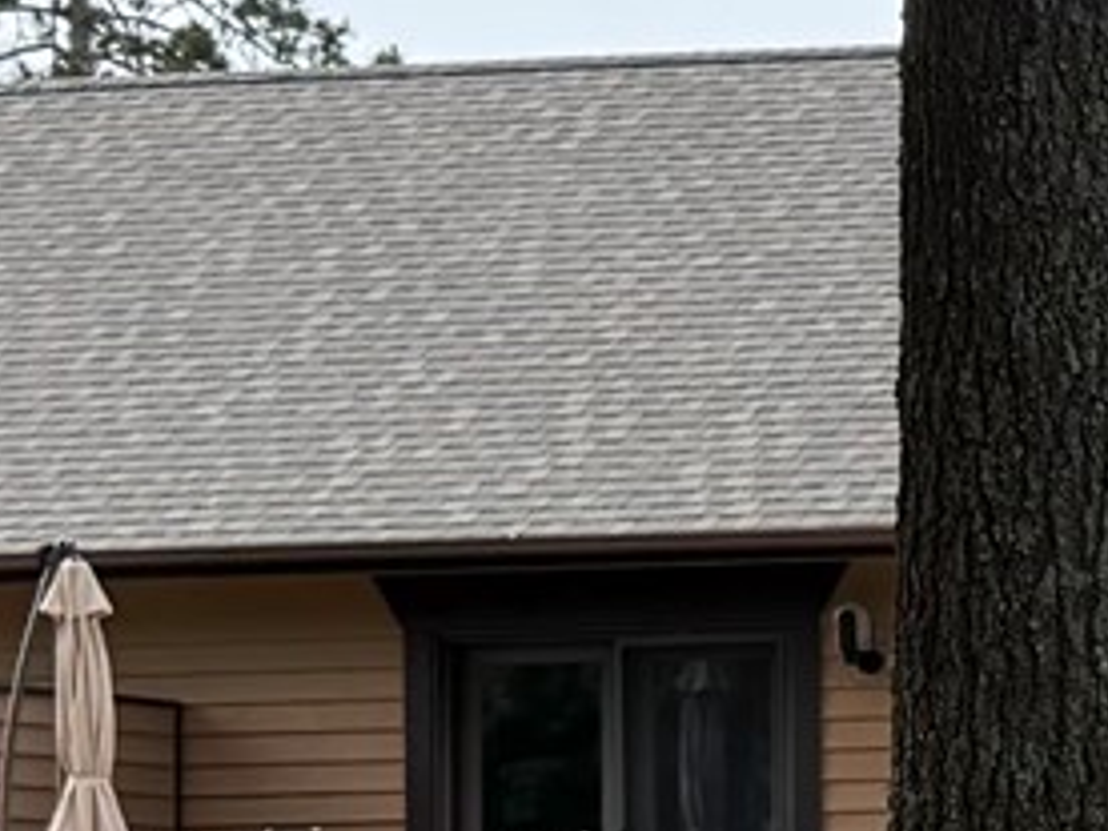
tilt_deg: +0.3
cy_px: 923
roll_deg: +1.2
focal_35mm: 178
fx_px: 5697
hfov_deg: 10.1
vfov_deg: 8.3
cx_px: 2344
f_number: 1.78
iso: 80
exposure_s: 1/1637
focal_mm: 6.76
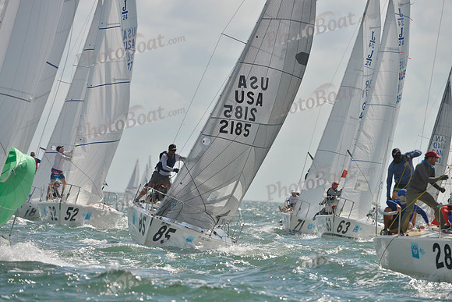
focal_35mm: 340
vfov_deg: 4.0
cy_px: 151
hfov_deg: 6.1
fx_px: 4270
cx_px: 226
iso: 280
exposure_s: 1/2500
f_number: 6.3
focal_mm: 340
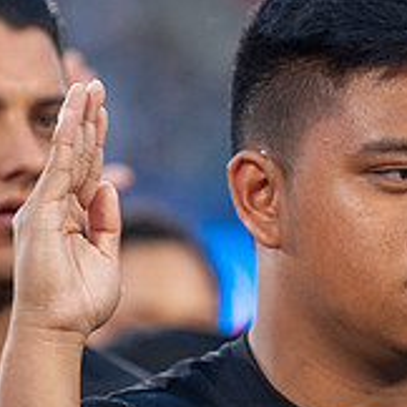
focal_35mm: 610
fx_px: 8114
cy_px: 239
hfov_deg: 2.9
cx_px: 384
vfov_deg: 2.9
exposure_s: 1/1000
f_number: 2.8
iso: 1600
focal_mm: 200
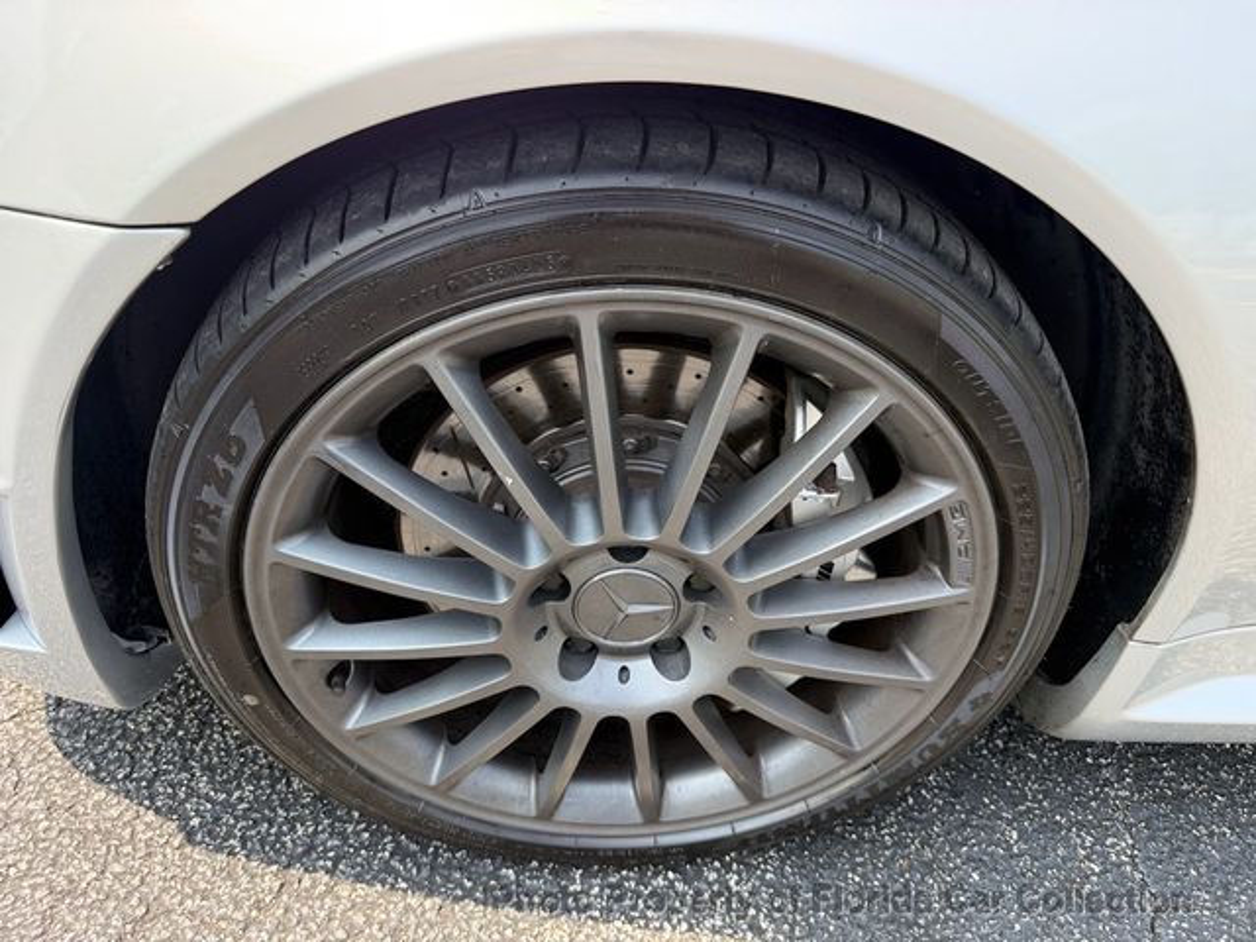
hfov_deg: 71.6
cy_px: 471
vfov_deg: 56.8
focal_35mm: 24
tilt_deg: -38.8
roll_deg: -2.8
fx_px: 871
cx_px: 628
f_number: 1.78
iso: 100
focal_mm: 6.76
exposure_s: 1/612
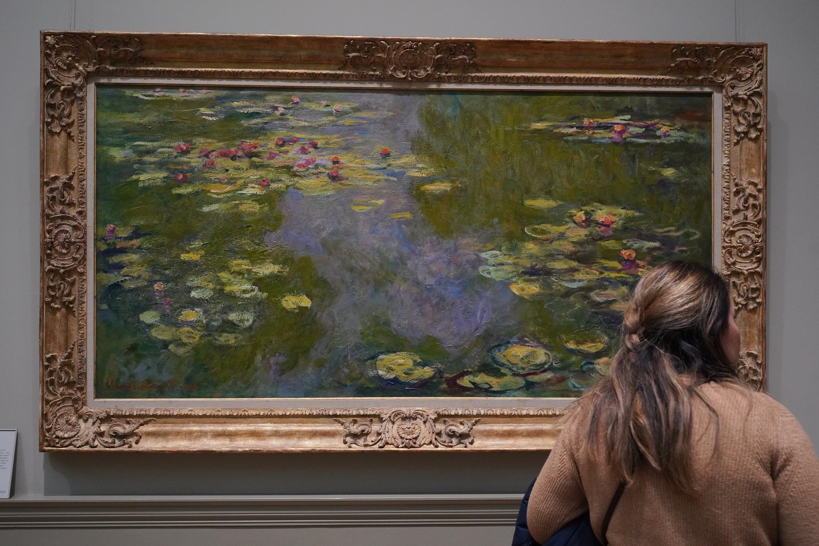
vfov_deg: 38.9
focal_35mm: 34
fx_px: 774
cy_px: 273
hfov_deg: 55.8
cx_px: 410
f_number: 5.6
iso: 6400
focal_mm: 34
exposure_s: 1/100
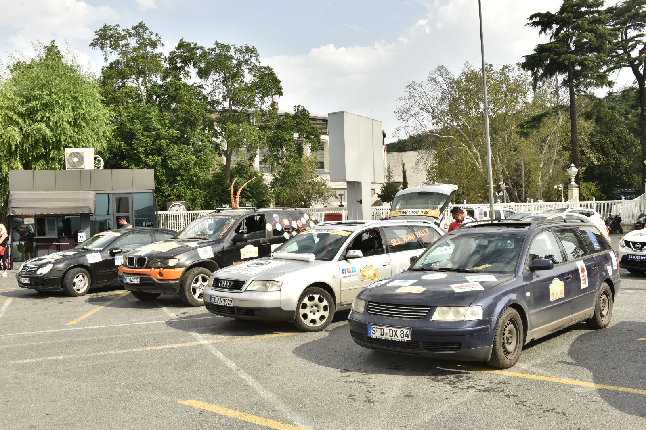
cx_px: 323
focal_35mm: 36
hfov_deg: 53.1
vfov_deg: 36.9
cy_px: 215
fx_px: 646
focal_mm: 36
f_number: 11
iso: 200
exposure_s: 1/125
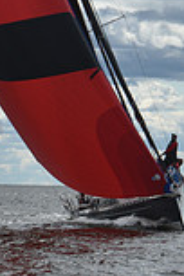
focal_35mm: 325
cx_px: 97
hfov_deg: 4.2
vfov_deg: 6.3
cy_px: 36
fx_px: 2491
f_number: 10
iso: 250
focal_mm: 86
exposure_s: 1/1000
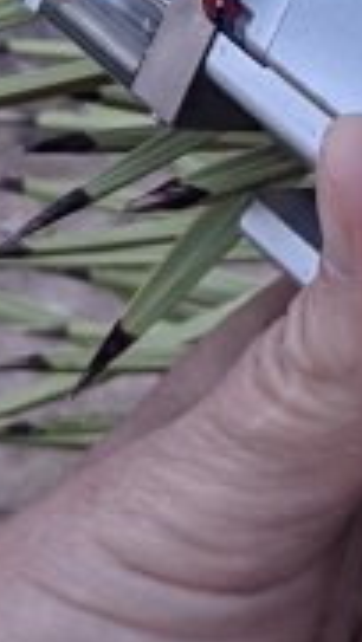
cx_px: 554
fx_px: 2215
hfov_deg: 9.1
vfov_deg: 15.6
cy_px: -223
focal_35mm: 130
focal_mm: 4.38
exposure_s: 1/120
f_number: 1.73
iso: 52
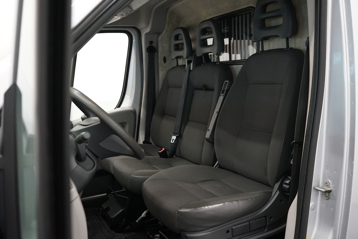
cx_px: 179
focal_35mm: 35
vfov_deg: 37.9
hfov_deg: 54.4
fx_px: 348
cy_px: 120
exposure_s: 1/160
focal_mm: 35
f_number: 4
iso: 4000
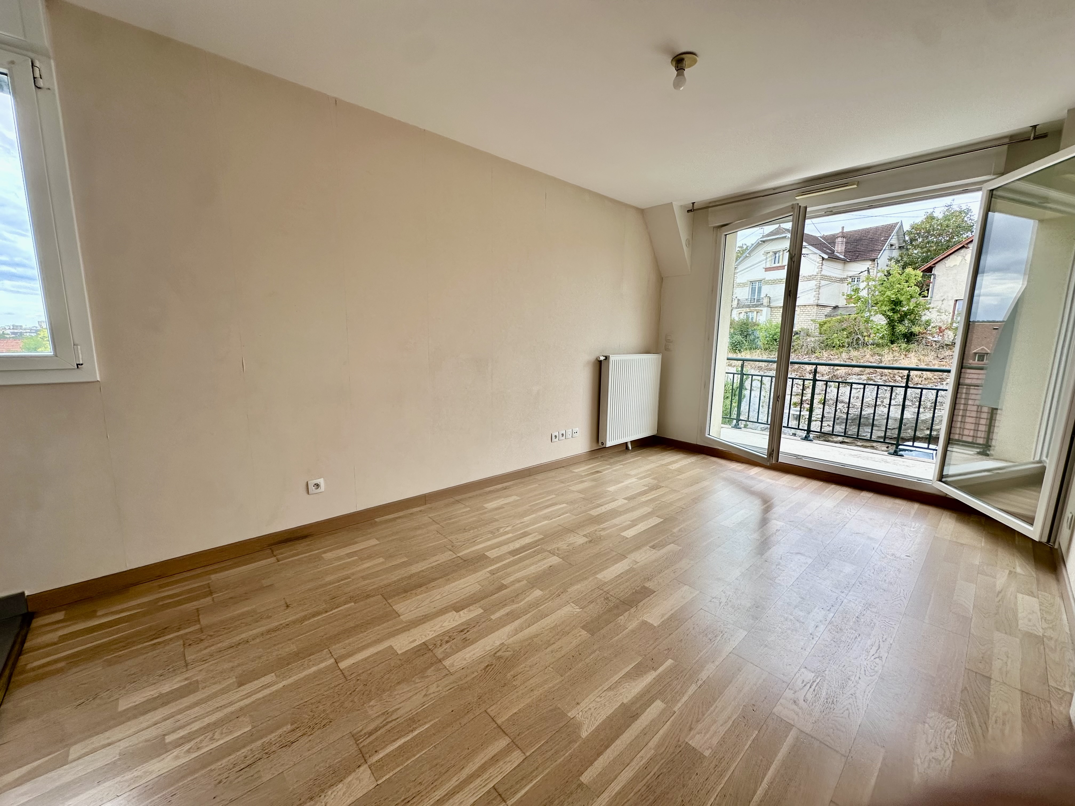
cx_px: 538
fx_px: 435
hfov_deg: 102.1
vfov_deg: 85.7
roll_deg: -0.7
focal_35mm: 14
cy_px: 403
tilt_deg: -8.1
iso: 40
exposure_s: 1/200
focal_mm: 2.22
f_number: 2.2
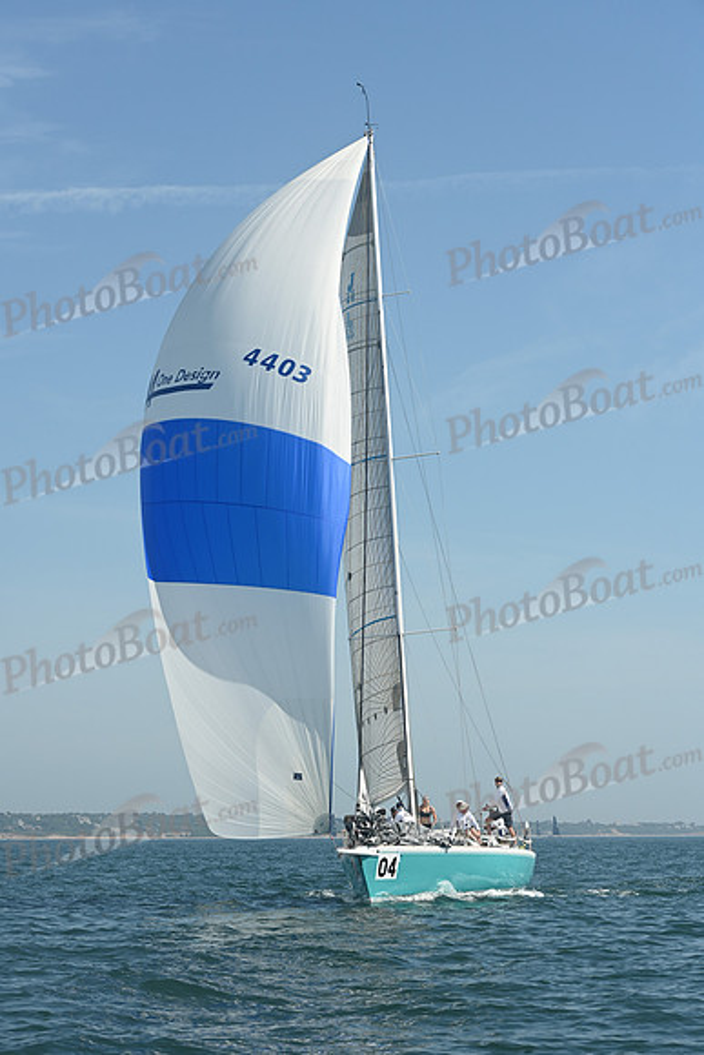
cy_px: 528
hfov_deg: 14.9
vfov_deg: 22.1
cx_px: 352
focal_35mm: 92
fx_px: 2697
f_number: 8
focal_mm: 92
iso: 320
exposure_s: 1/1000
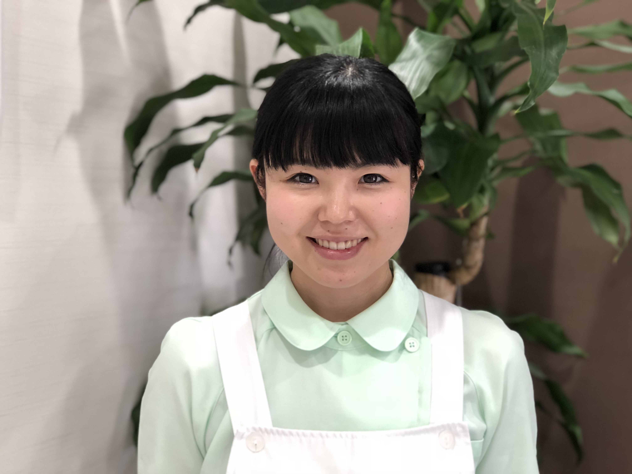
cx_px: 316
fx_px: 1041
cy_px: 237
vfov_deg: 25.7
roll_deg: -1.1
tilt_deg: -3.8
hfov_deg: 33.8
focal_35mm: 57
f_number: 2.8
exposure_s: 1/50
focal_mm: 6.6
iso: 125
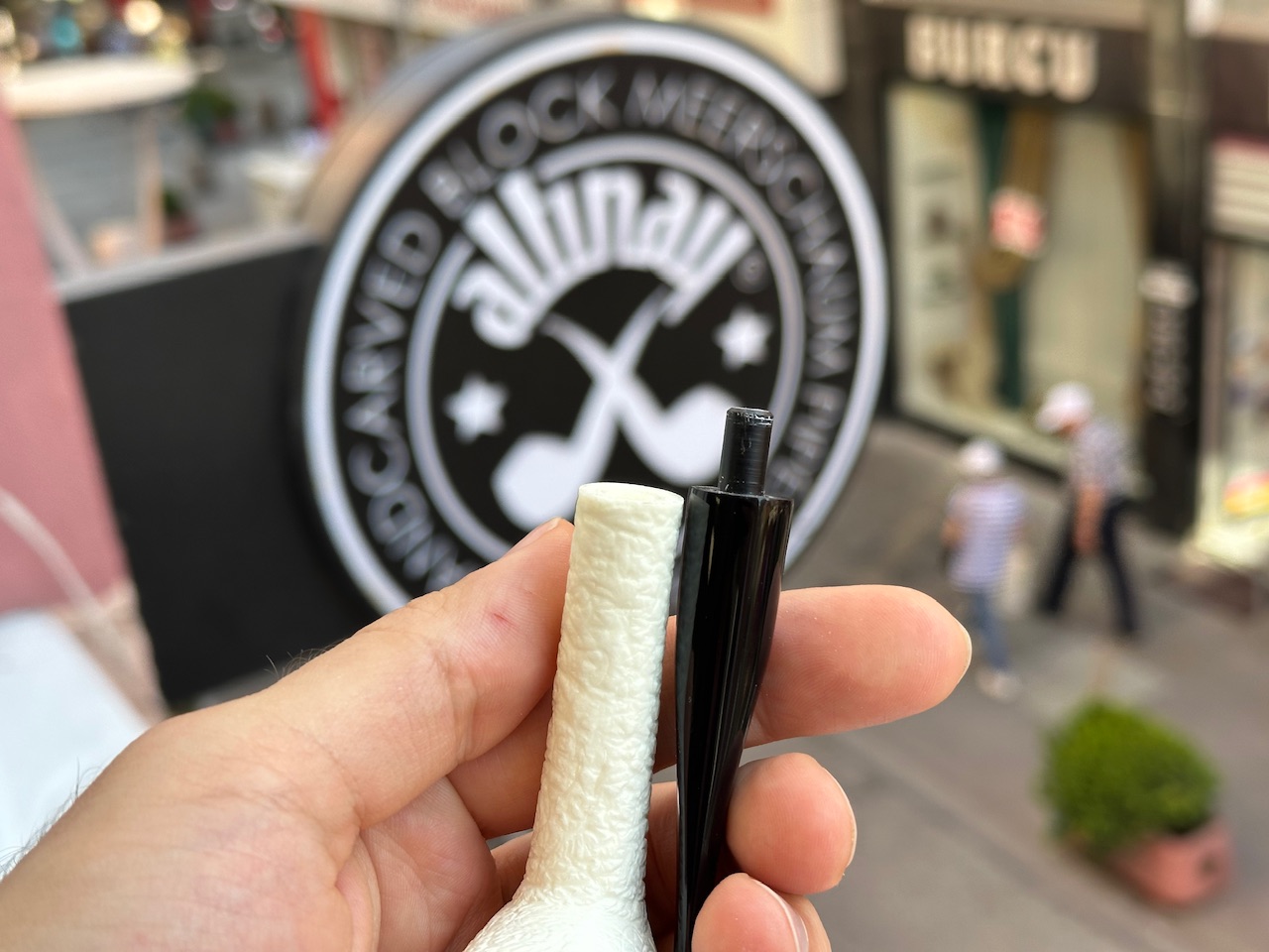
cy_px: 476
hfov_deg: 39.7
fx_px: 1760
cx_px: 634
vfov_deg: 30.3
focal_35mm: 48
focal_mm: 6.86
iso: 64
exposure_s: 1/383
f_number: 1.78
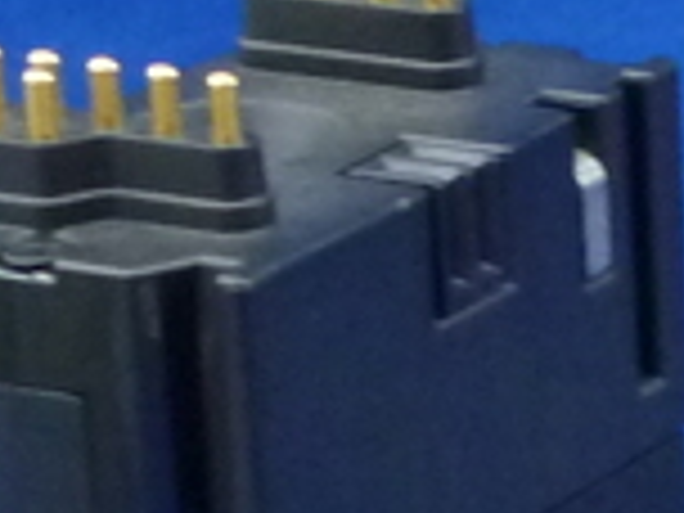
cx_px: 1274
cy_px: 1503
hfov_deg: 6.0
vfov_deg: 4.4
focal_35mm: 324
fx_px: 6402
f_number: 3.6
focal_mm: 7.2
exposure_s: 1/40
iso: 400
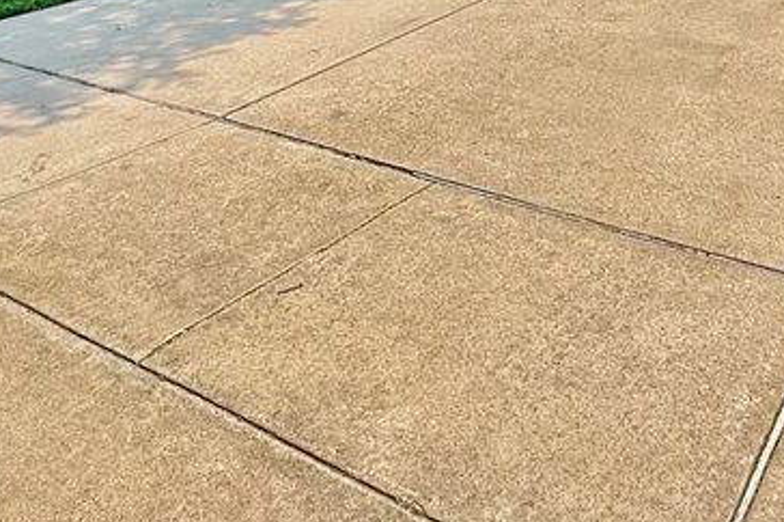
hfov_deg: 46.6
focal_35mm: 41
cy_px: -194
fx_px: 892
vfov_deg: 26.5
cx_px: 532
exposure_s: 1/682
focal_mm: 2.22
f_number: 2.2
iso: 40
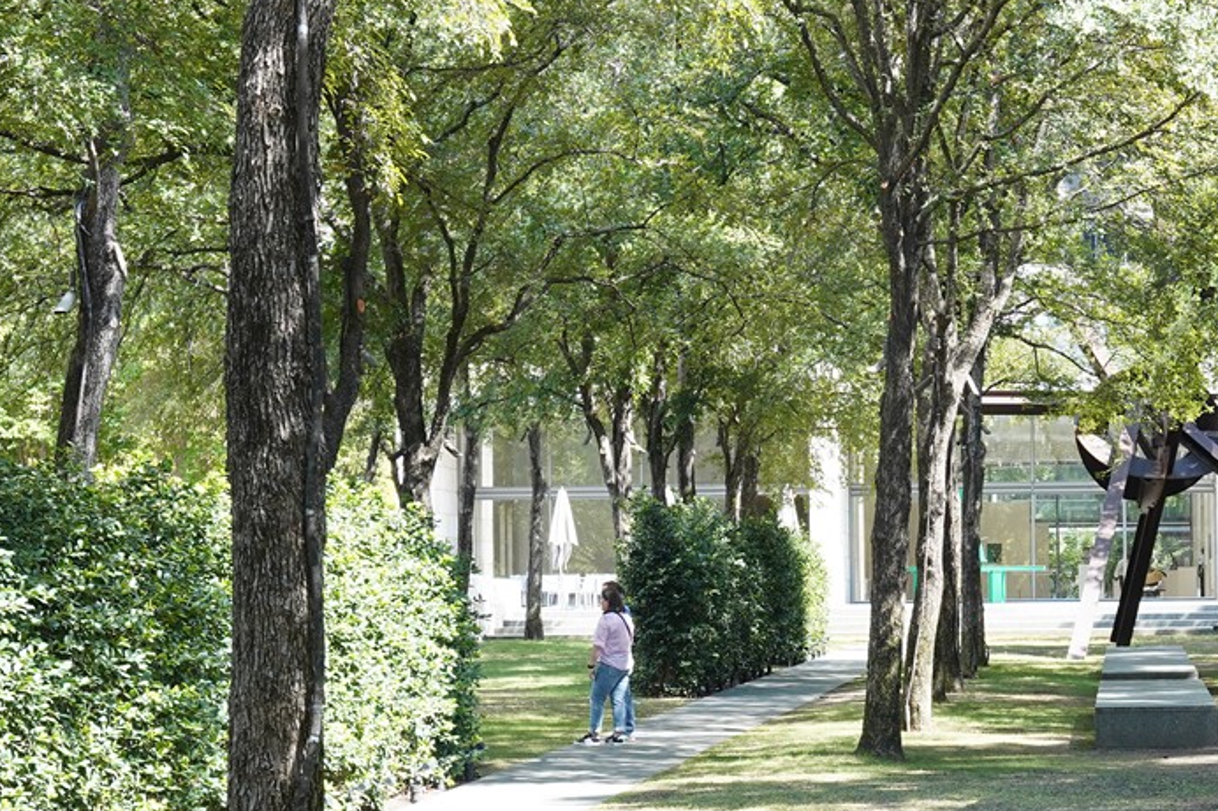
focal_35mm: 107
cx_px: 1206
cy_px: 642
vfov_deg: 12.7
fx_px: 3619
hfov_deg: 18.6
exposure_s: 1/100
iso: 400
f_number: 8
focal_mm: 37
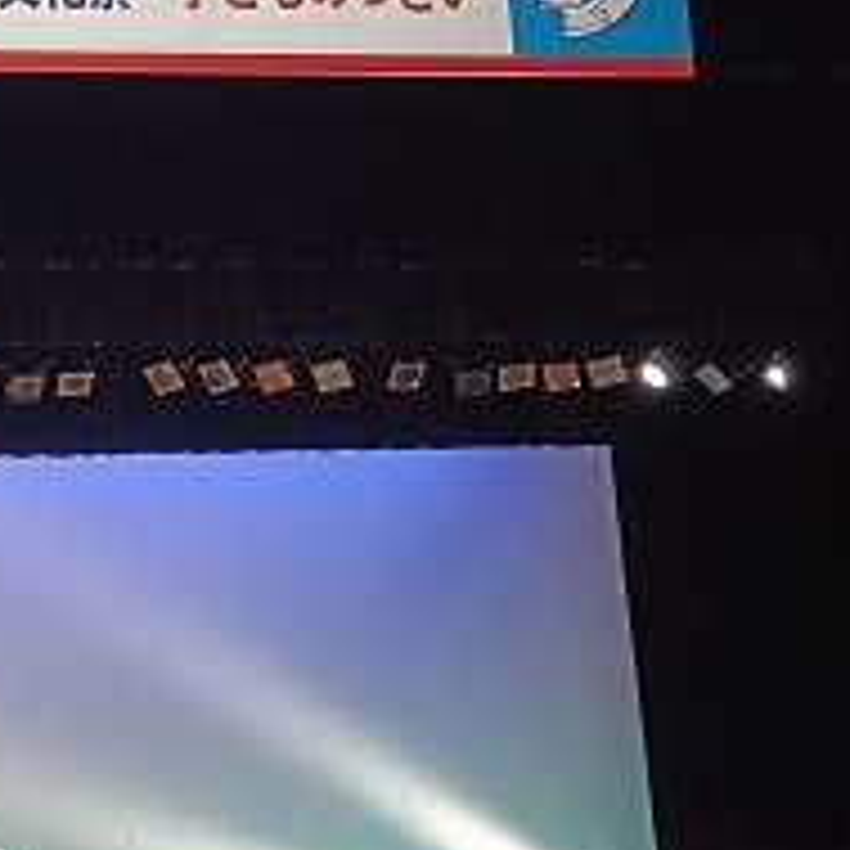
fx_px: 2334
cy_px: 645
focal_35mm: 84
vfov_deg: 20.5
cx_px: -166
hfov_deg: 19.5
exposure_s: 1/60
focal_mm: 4.7
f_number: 1.7
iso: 1000
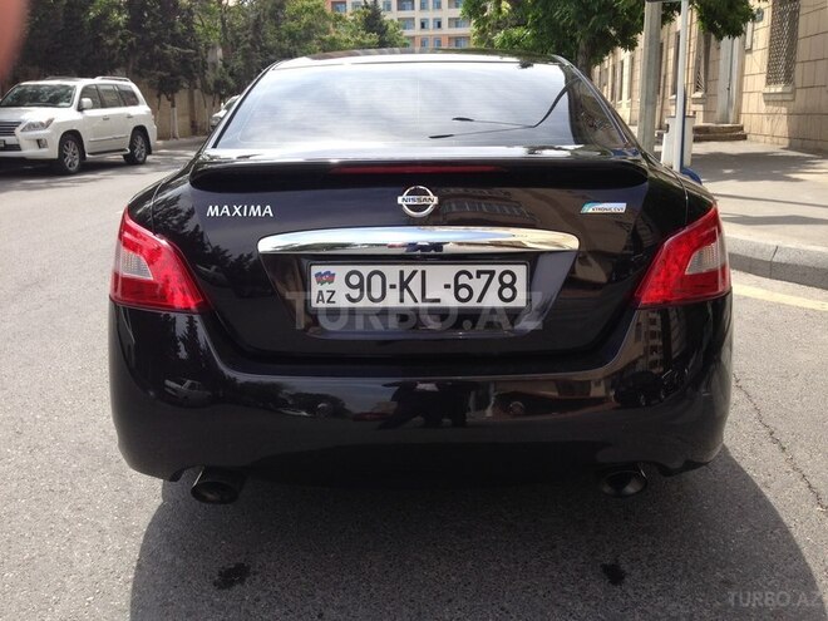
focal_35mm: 33
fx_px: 789
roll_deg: +1.4
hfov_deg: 55.4
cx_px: 414
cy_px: 310
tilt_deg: -14.2
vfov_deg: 42.9
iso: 50
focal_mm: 4.12
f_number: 2.4
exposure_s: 1/577
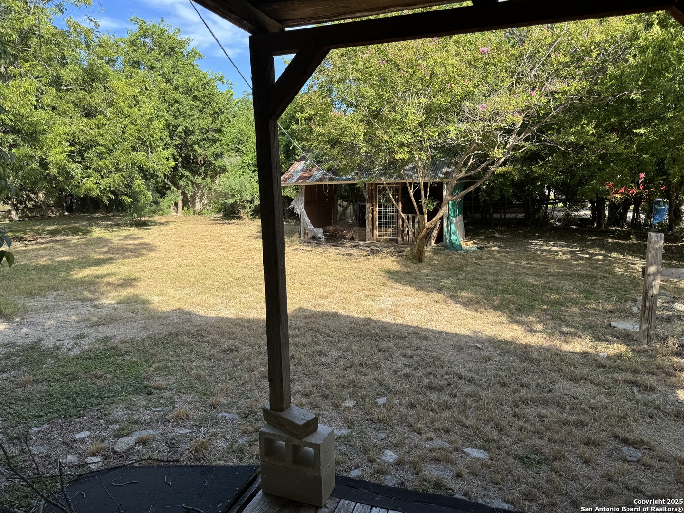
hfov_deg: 71.6
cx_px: 342
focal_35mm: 24
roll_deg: +1.2
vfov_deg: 56.8
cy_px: 256
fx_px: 474
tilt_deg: -10.9
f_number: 1.78
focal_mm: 6.76
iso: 80
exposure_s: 1/1488
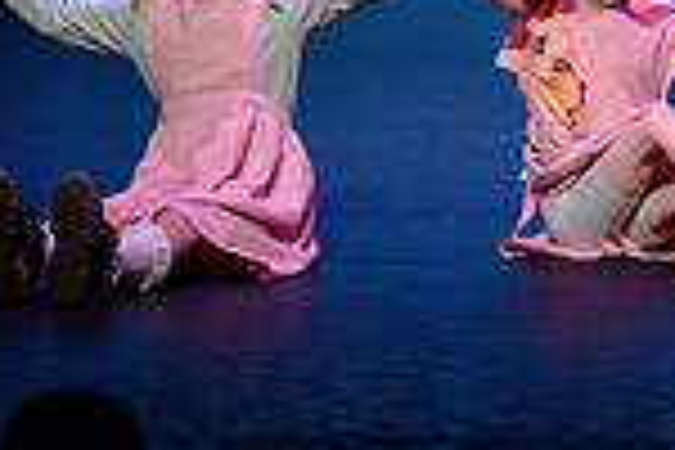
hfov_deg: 3.9
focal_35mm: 523
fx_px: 9805
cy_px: -513
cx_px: 1102
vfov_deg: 2.6
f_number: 2.8
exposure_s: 1/500
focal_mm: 120
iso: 1250
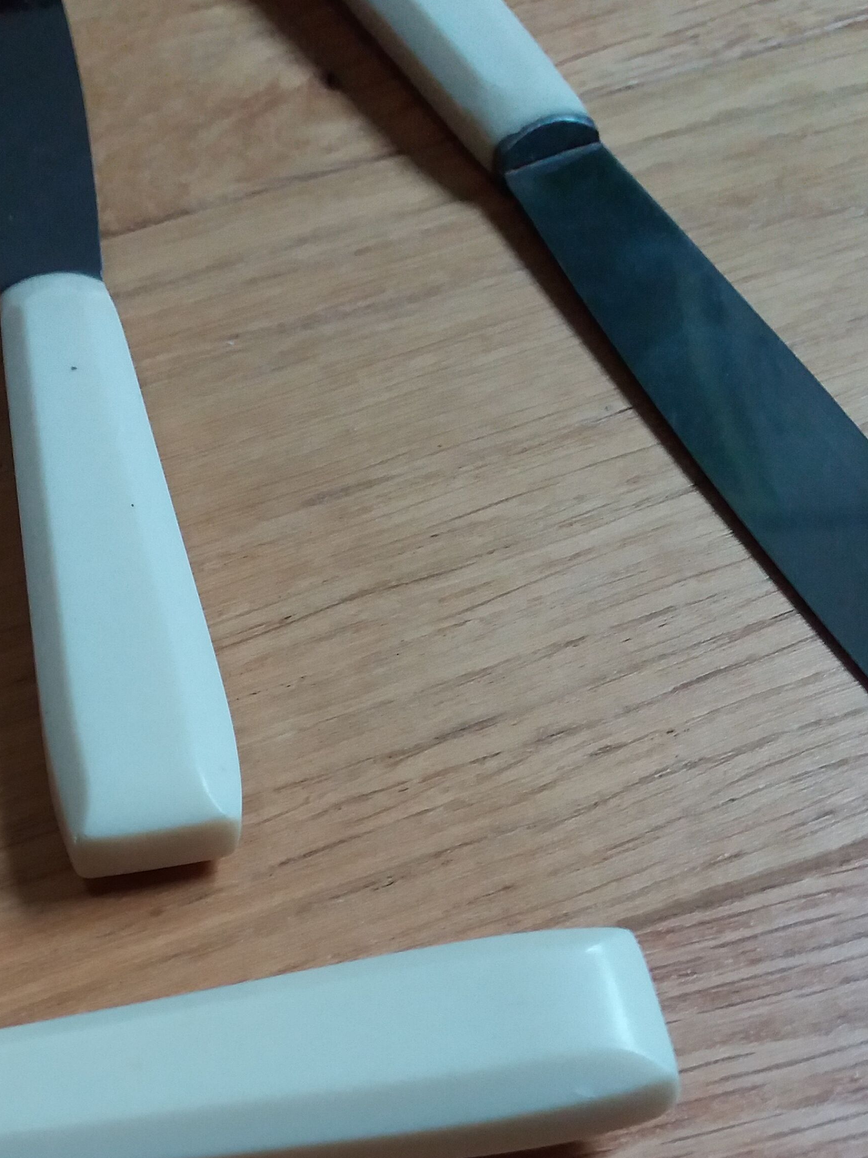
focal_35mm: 50
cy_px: 1032
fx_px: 1672
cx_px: 100
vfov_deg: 36.0
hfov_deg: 28.1
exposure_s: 1/30
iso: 160
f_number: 1.9
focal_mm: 3.7
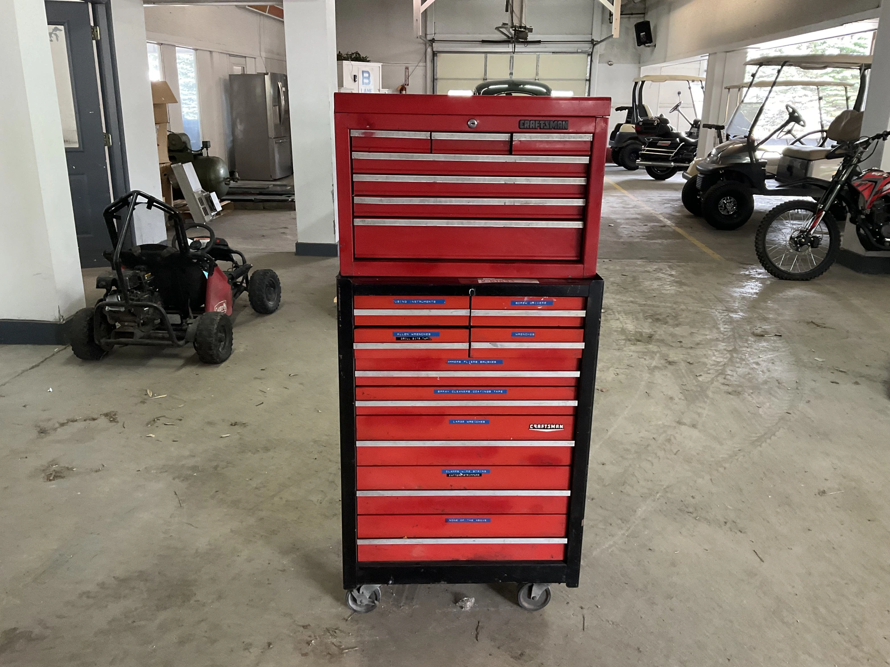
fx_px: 746
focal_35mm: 29
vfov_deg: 48.2
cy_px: 334
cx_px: 445
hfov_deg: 61.7
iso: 160
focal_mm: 3
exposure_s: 1/60
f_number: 1.8
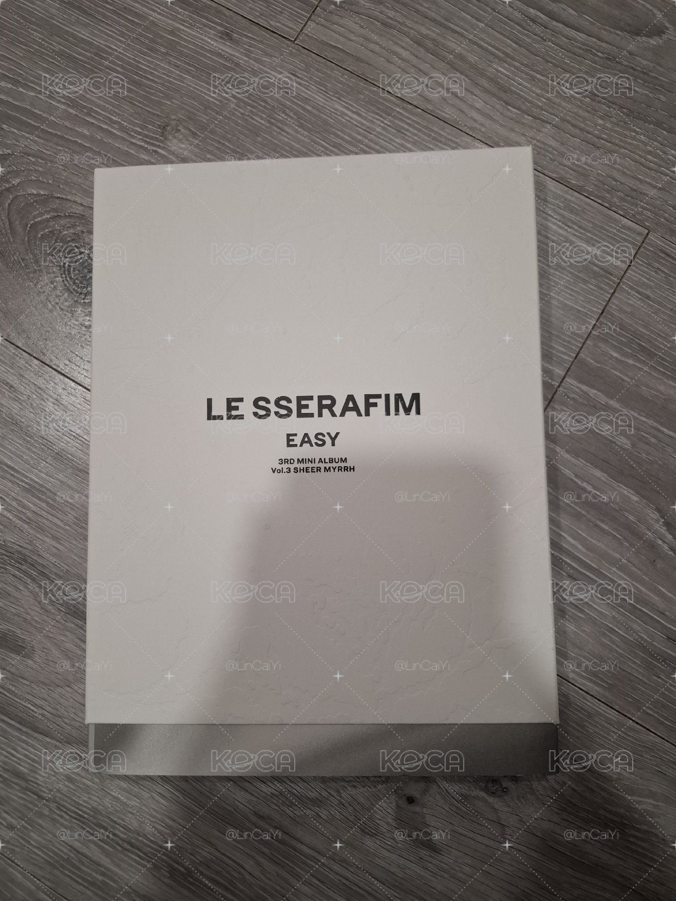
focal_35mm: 23
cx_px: 338
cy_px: 450
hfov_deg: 58.9
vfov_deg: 73.9
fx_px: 599
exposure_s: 1/120
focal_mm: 5.54
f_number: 1.8
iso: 250
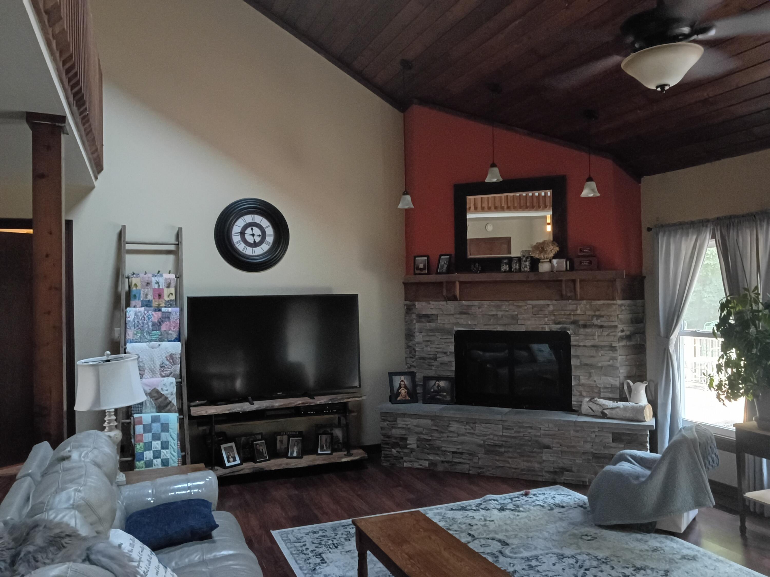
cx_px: 385
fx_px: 623
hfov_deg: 63.4
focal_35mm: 28
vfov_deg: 49.7
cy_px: 288
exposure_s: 1/24
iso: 4307
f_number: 2.2
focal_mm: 3.42
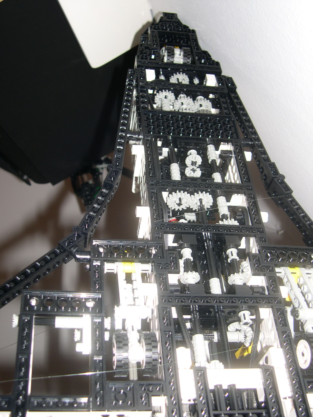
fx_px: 506
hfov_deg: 34.3
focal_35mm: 42
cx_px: 156
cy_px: 208
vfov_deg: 44.8
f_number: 2.9
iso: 100
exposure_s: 1/60
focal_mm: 9
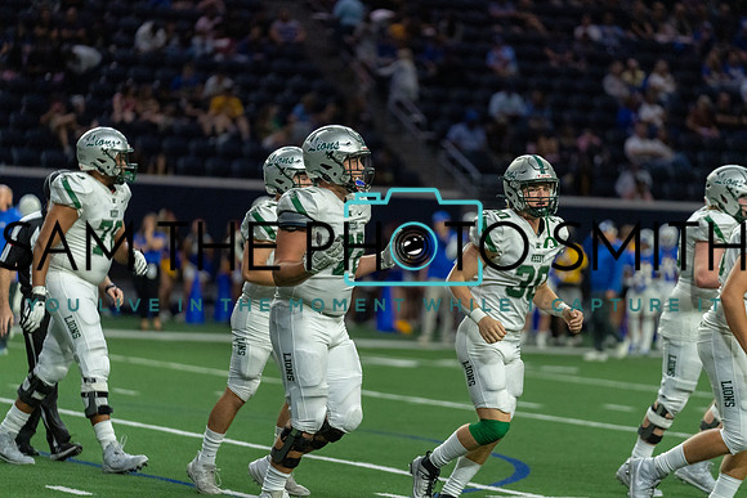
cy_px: 249
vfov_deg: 6.9
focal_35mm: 200
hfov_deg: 10.3
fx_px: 4151
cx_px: 374
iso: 4000
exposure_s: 1/1250
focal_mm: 200
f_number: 2.8
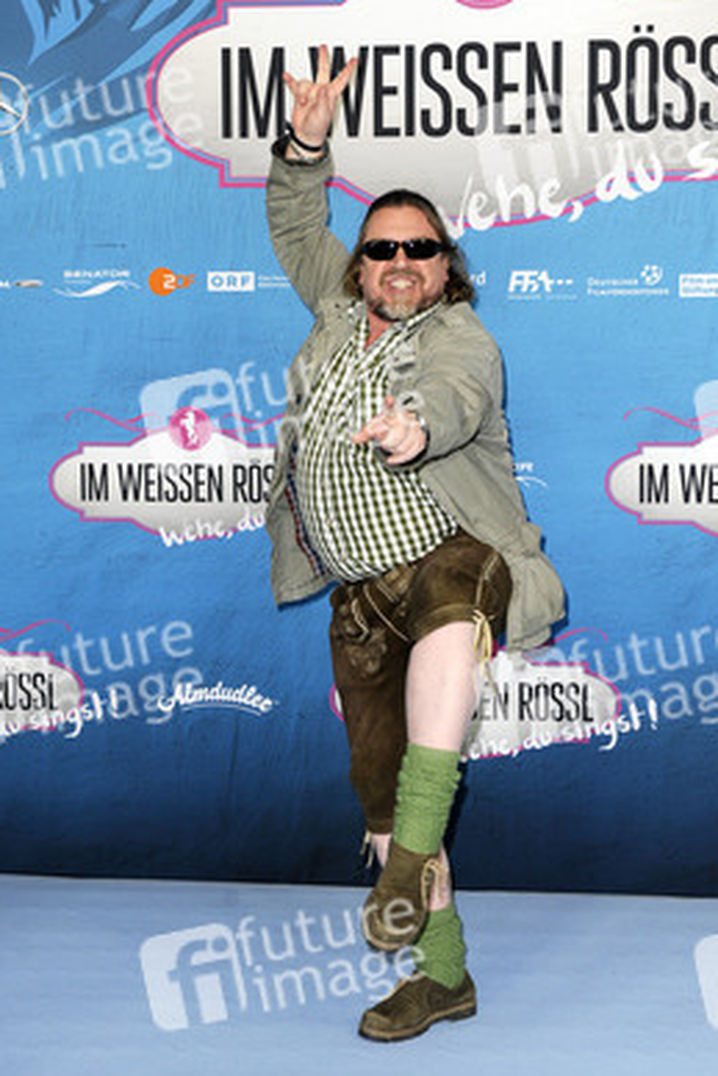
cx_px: 365
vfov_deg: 29.6
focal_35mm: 68
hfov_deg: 20.0
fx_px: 2032
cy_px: 549
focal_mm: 66
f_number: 5
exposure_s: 1/200
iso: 1000
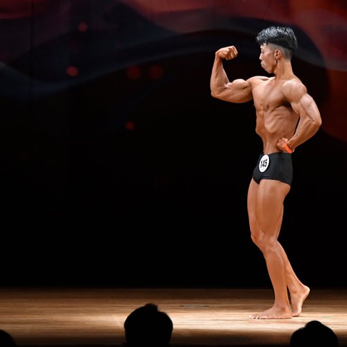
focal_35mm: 305
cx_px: 273
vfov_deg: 5.7
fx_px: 3459
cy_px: 168
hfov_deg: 5.7
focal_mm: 150
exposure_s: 1/400
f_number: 5.6
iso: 3200
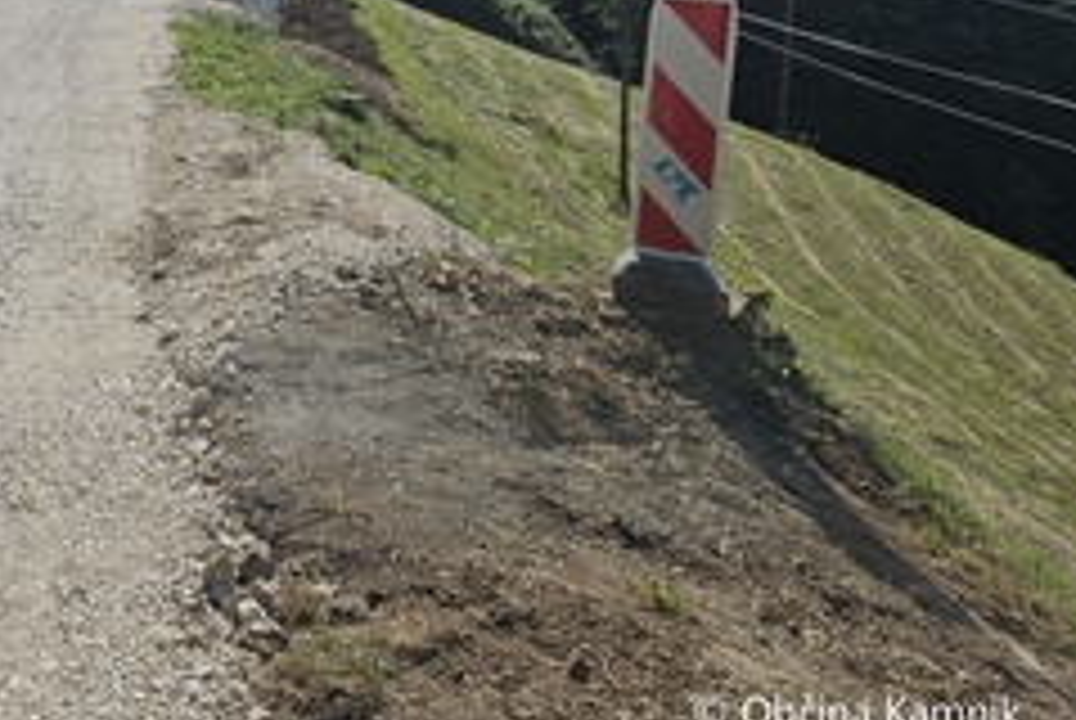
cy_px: 14
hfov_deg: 39.7
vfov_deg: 28.3
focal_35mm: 45
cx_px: 68
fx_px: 1347
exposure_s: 1/3737
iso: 25
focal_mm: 5.4
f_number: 1.8
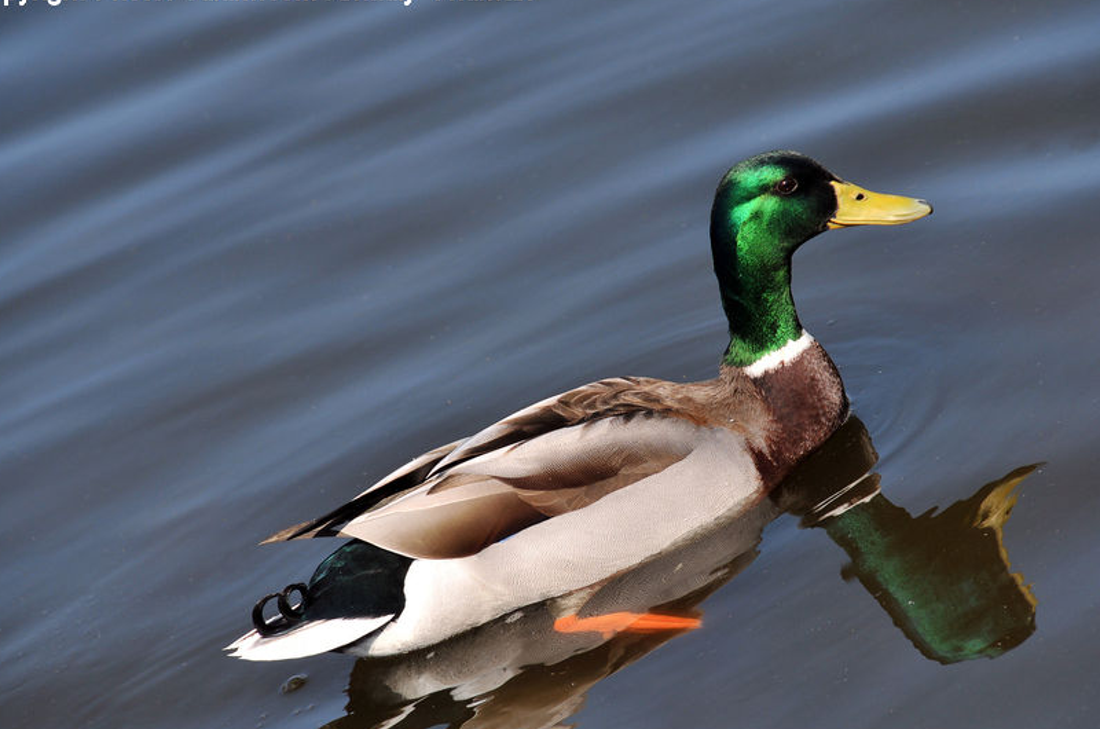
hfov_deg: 7.2
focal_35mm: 287
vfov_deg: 4.8
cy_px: 368
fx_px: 8752
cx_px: 587
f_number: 6.3
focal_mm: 170
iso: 200
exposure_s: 1/640
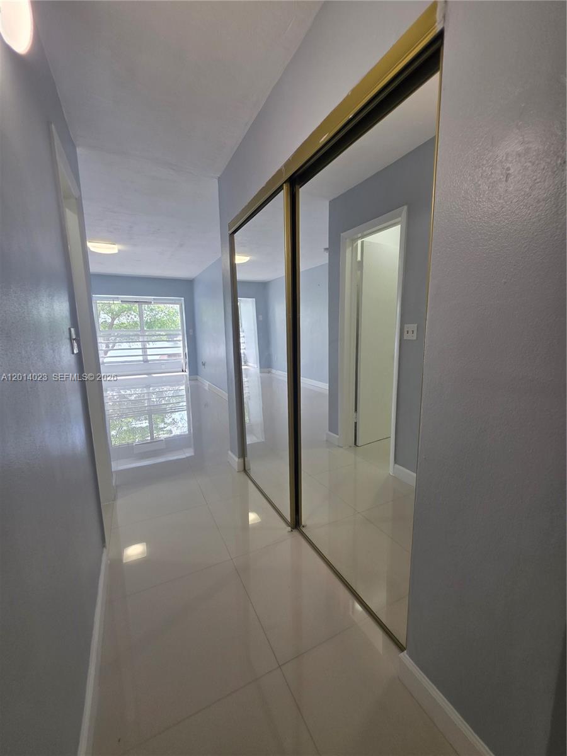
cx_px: 284
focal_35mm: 13
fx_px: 284
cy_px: 378
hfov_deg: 89.9
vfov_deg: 106.2
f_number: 1.9
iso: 125
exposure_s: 1/120
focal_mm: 2.2
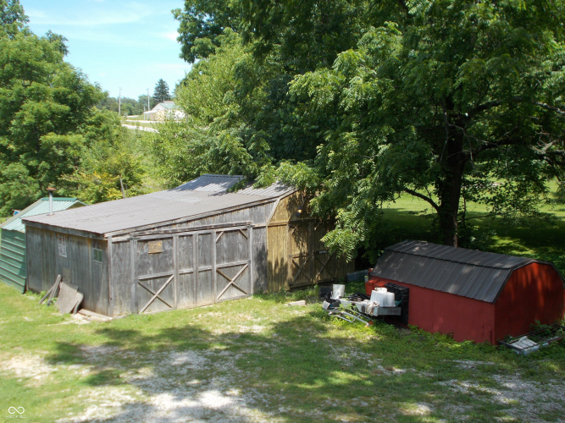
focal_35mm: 44
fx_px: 718
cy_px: 212
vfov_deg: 32.9
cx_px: 282
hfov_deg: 43.0
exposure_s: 1/320
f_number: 4.2
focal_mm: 7.9
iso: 80
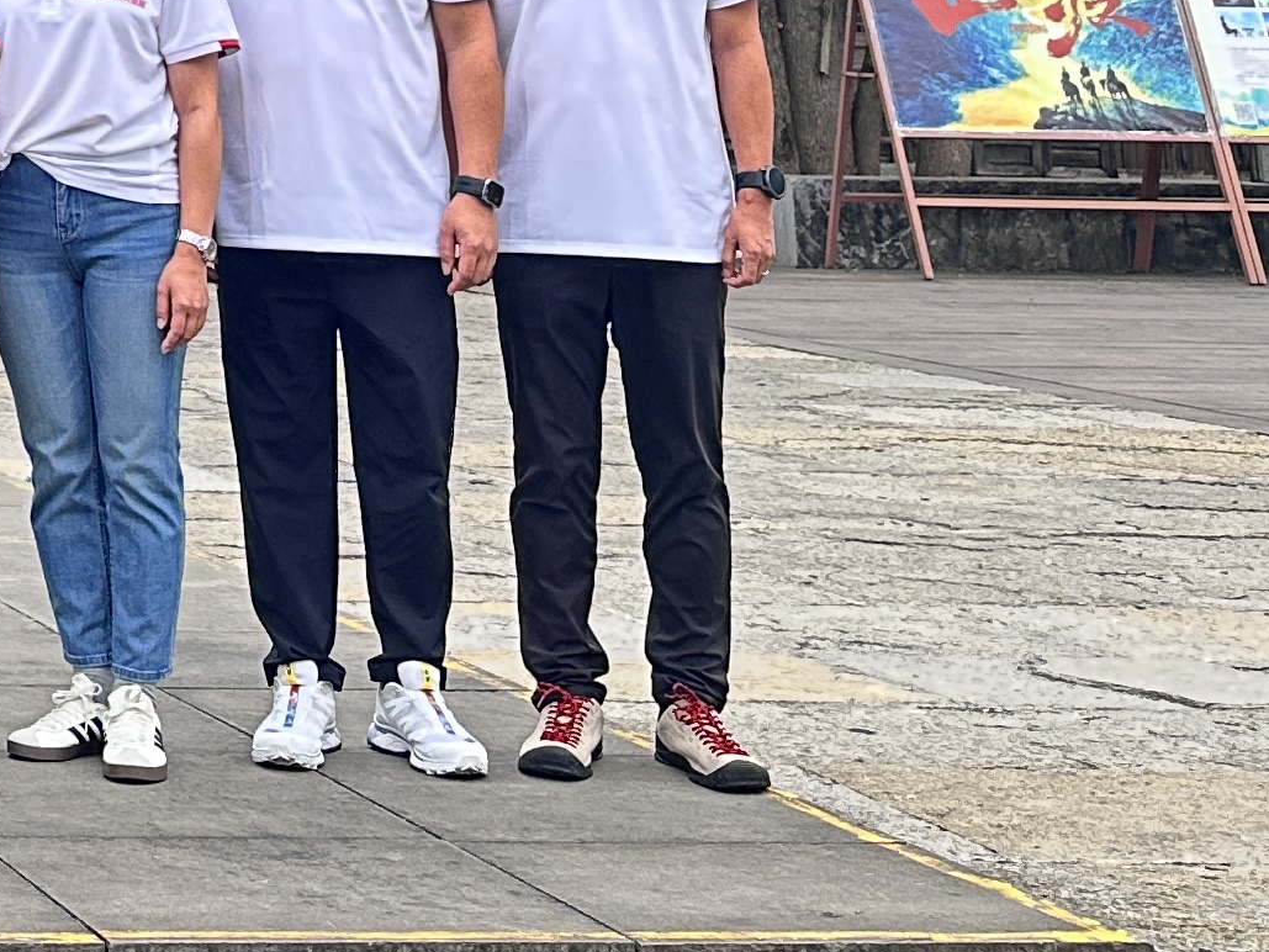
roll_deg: -1.3
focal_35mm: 94
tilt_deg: +9.8
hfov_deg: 17.8
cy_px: -609
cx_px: -818
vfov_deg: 14.3
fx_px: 3446
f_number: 1.78
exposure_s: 1/444
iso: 80
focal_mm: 6.86
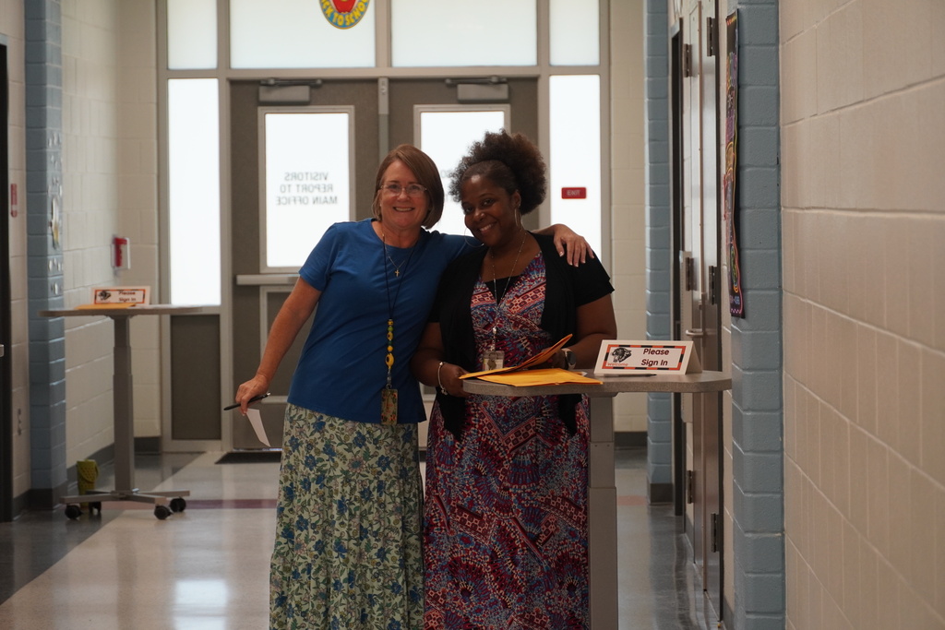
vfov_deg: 10.1
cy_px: 315
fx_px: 3583
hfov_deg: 15.0
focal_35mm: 136
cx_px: 472
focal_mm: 91
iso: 800
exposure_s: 1/160
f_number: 5.6
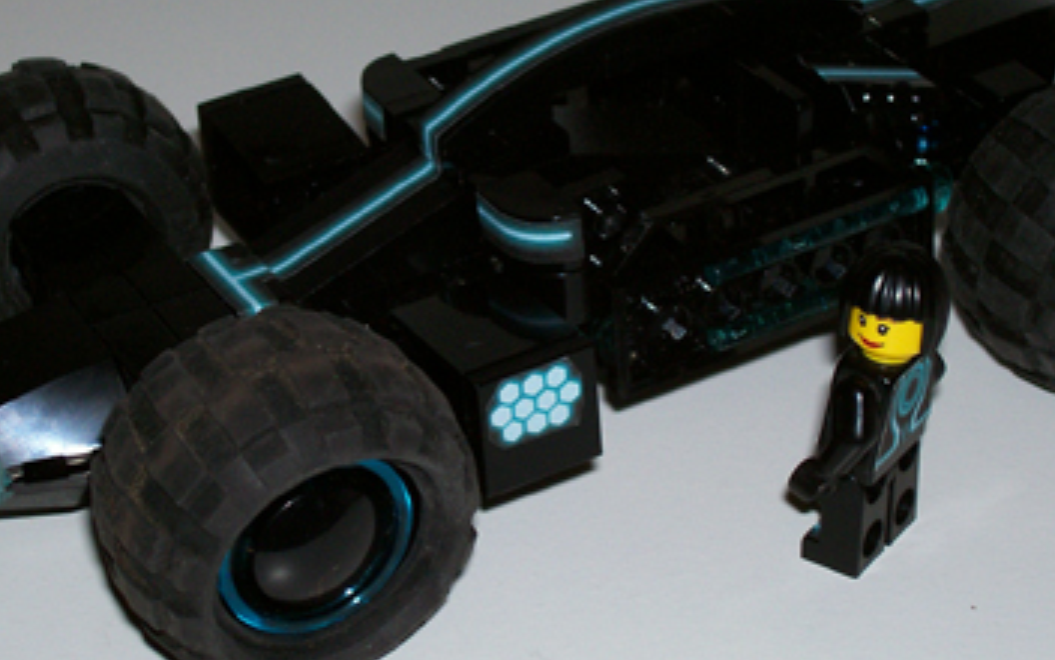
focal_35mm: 98
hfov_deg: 21.2
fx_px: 2818
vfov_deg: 13.3
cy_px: 308
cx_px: 519
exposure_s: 1/78.4
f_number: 3.6
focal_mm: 10.8
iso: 80
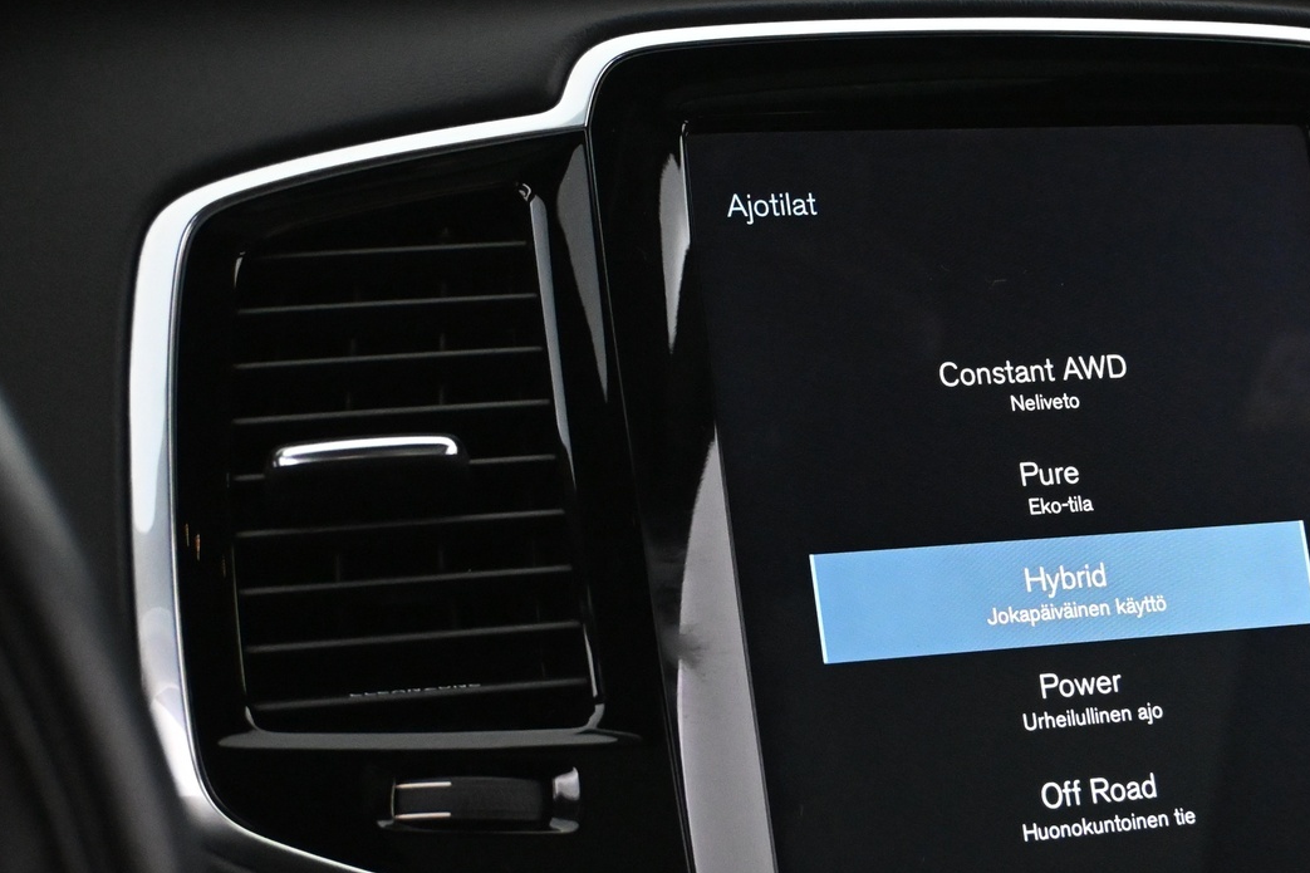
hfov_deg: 27.1
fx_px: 2670
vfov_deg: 18.5
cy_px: 569
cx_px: 1007
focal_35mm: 73
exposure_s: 1/60
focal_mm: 31.5
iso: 7200
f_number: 5
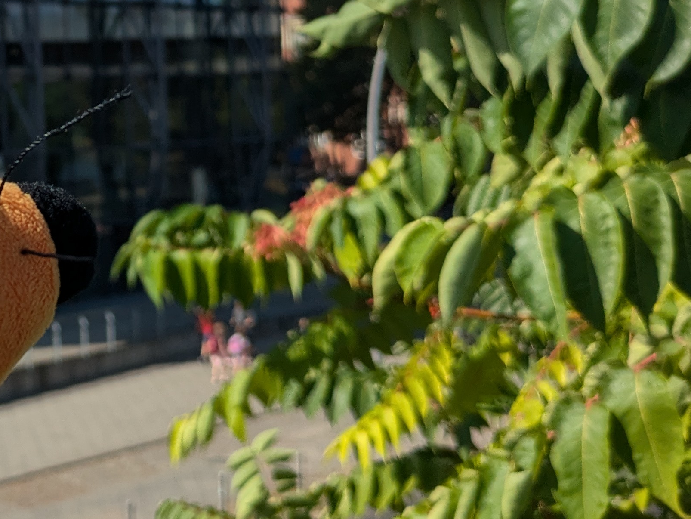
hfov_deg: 24.9
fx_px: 1438
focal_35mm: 72
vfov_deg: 20.1
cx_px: -89
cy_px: 61
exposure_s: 1/3226
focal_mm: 5.43
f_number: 1.89
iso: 43
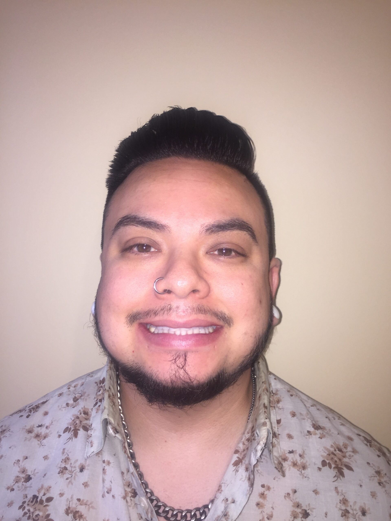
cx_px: 196
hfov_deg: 48.2
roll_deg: -0.8
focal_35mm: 29
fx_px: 437
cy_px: 260
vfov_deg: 61.7
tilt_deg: -5.6
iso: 40
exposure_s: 1/30
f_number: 2.2
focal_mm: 4.15
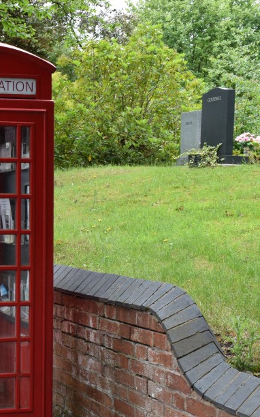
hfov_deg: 17.7
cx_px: -78
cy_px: 227
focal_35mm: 69
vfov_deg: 29.8
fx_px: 783
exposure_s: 1/200
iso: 400
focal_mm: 23
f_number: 7.1
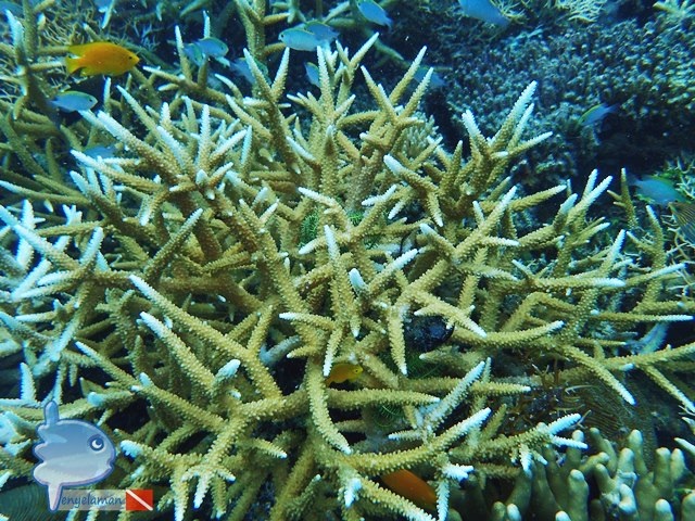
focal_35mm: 25
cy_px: 260
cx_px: 348
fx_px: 502
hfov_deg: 69.4
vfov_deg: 54.9
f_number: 2.8
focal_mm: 4.5
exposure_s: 1/320
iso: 100
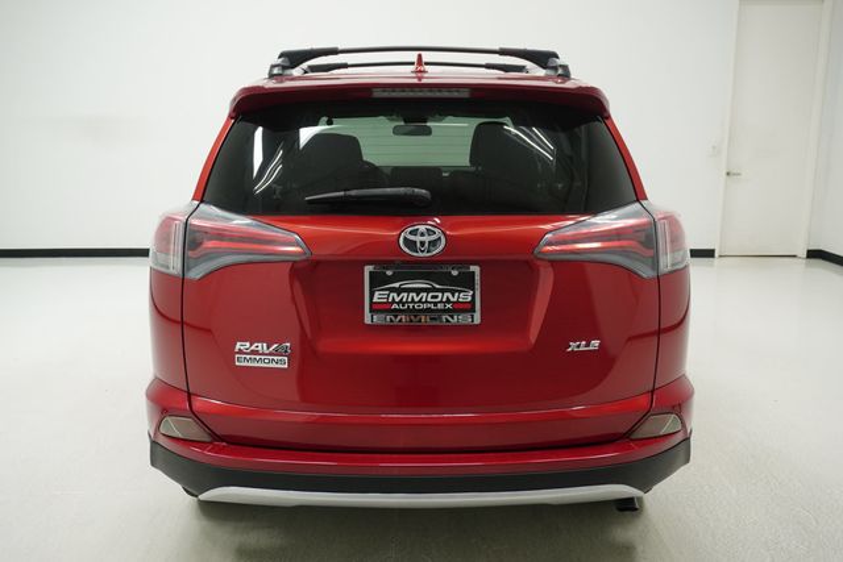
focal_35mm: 31
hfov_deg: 60.3
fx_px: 726
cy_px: 281
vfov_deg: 42.3
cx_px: 422
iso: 800
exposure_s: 1/200
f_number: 5.6
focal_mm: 21
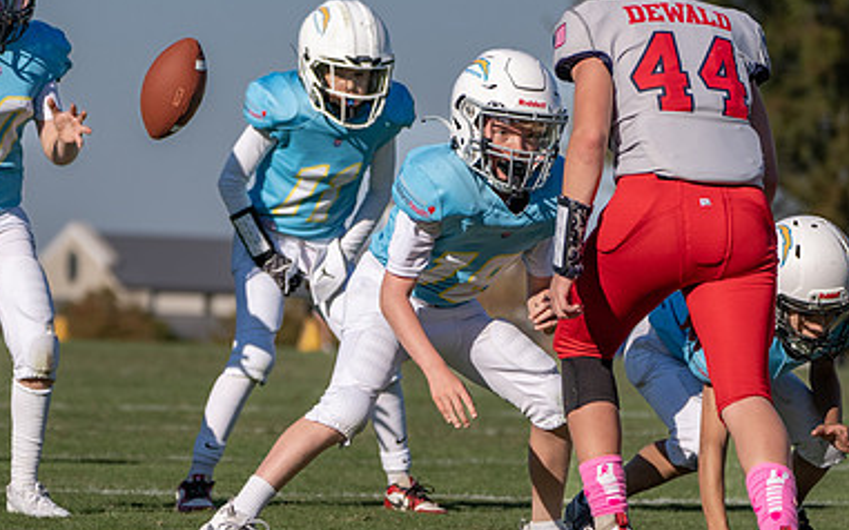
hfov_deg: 6.1
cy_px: 302
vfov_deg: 3.8
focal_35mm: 345
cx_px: 381
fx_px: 7981
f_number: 5.6
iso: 250
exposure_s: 1/3200
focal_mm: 179
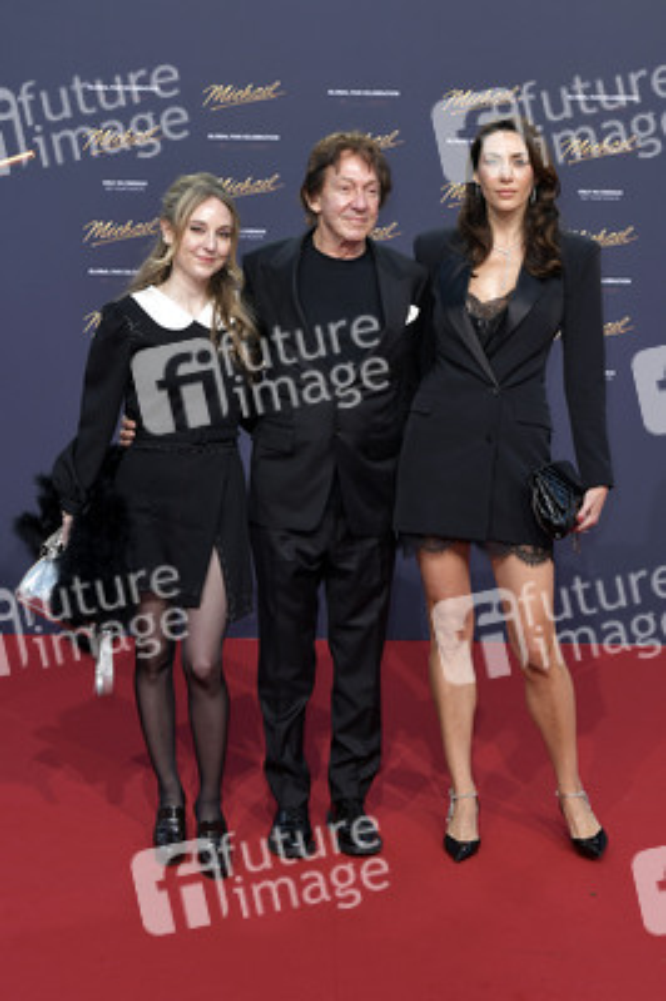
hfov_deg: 23.3
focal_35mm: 58
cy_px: 500
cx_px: 333
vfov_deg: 34.5
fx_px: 1612
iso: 400
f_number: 6.3
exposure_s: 1/200
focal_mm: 58
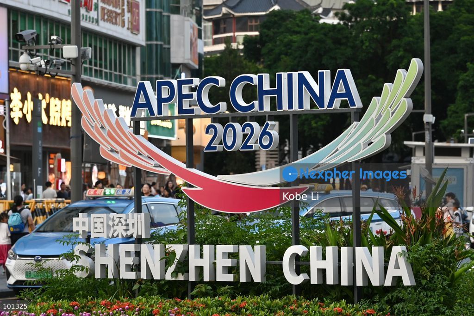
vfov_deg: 9.5
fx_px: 1909
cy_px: 158
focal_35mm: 145
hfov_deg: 14.2
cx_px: 237
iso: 800
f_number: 5.6
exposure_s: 1/250
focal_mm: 97
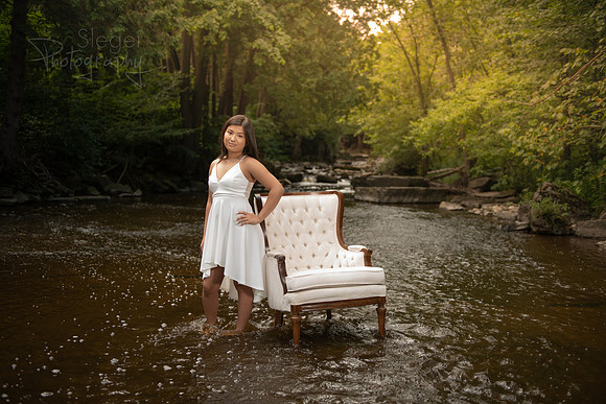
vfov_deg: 33.4
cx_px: 303
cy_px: 202
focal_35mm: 40
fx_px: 673
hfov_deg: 48.4
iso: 100
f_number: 2.8
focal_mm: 40
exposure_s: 1/100
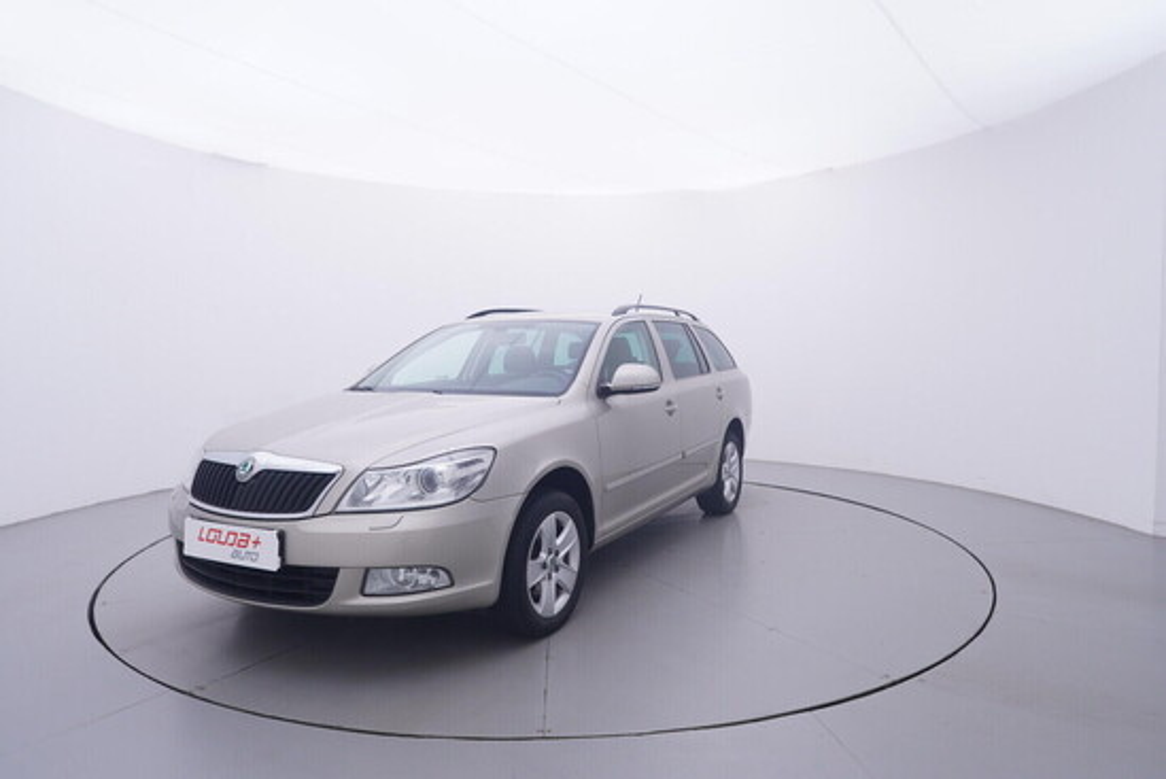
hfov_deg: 77.3
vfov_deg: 56.2
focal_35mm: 22
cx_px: 583
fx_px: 729
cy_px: 390
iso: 200
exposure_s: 1/80
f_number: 5
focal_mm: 15
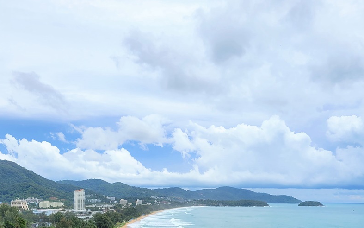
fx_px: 417
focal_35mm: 42
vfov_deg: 29.2
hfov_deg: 47.0
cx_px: 214
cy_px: 208
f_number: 1.8
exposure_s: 1/2929
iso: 40
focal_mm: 5.4
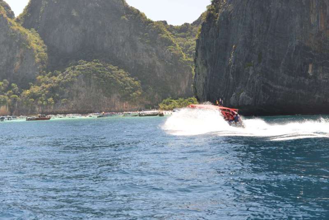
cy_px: 110
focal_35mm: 70
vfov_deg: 19.5
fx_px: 640
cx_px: 164
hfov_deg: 28.8
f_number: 9
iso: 900
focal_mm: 70
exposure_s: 1/320
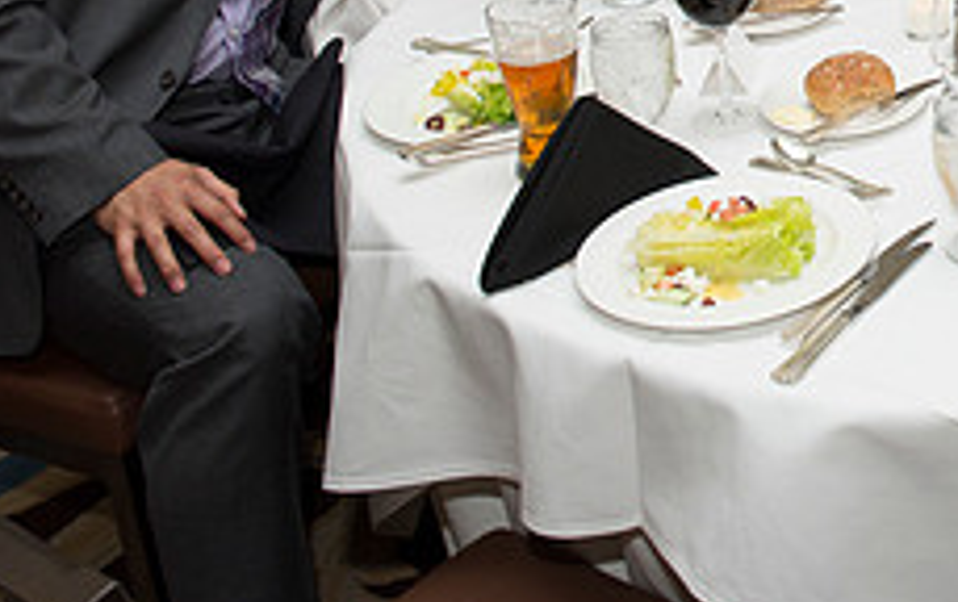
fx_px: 1831
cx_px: 1170
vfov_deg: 17.4
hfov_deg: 26.0
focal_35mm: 70
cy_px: -202
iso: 1600
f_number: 8
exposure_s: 1/100
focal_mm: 26
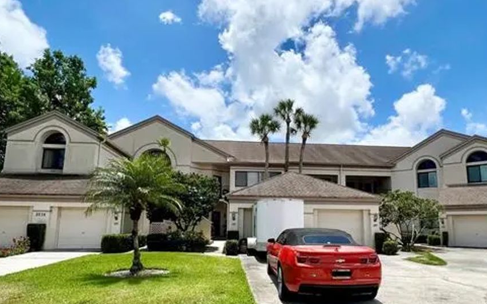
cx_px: 257
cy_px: 179
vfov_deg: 54.7
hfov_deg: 79.6
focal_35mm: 22
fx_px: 292
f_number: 1.8
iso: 32
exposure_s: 1/2950
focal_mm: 1.57
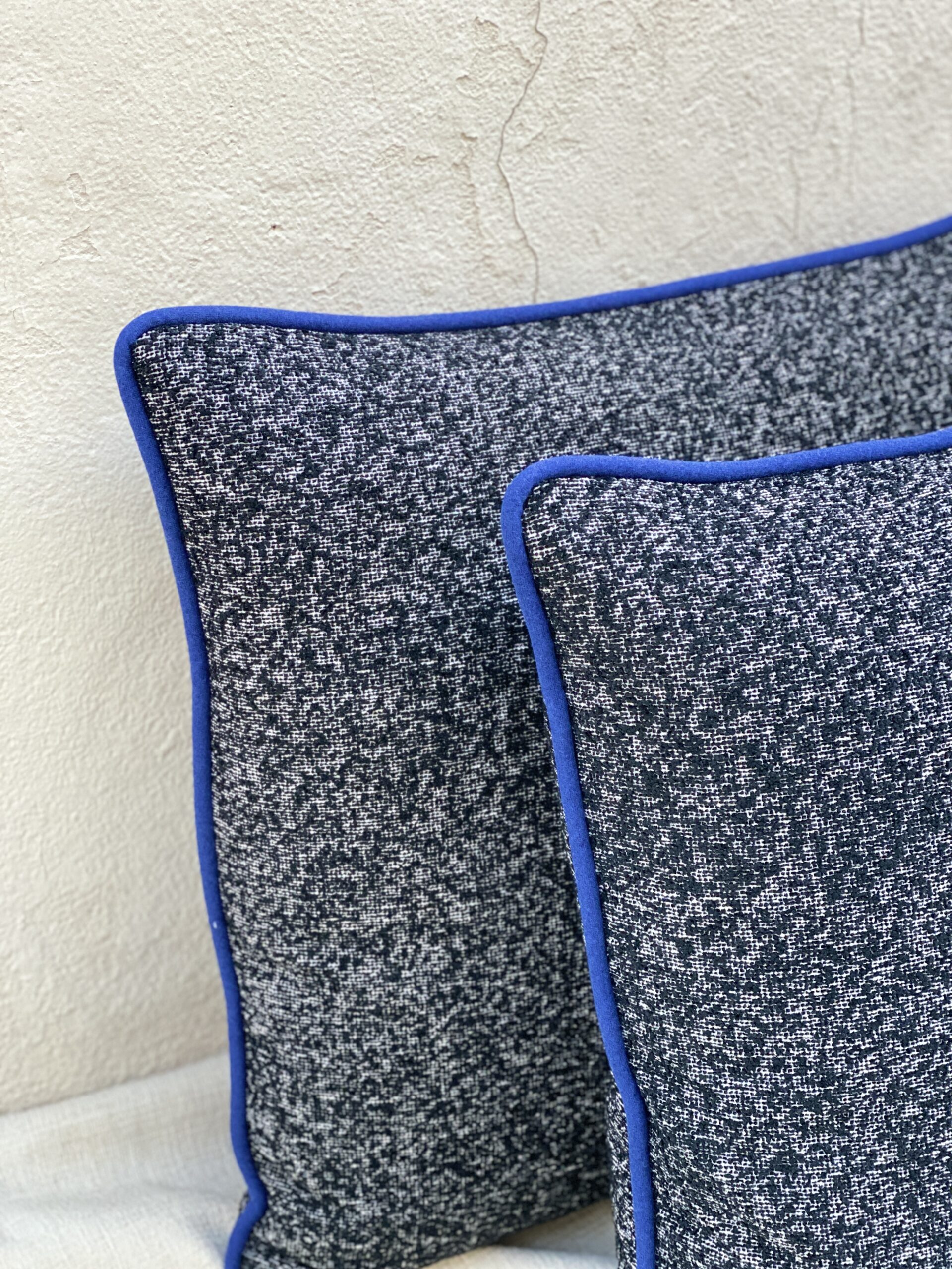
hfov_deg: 28.0
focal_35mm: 52
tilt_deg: -29.1
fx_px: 1907
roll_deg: -2.3
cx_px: 476
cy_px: 634
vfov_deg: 36.8
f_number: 2
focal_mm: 6
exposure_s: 1/122
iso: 200
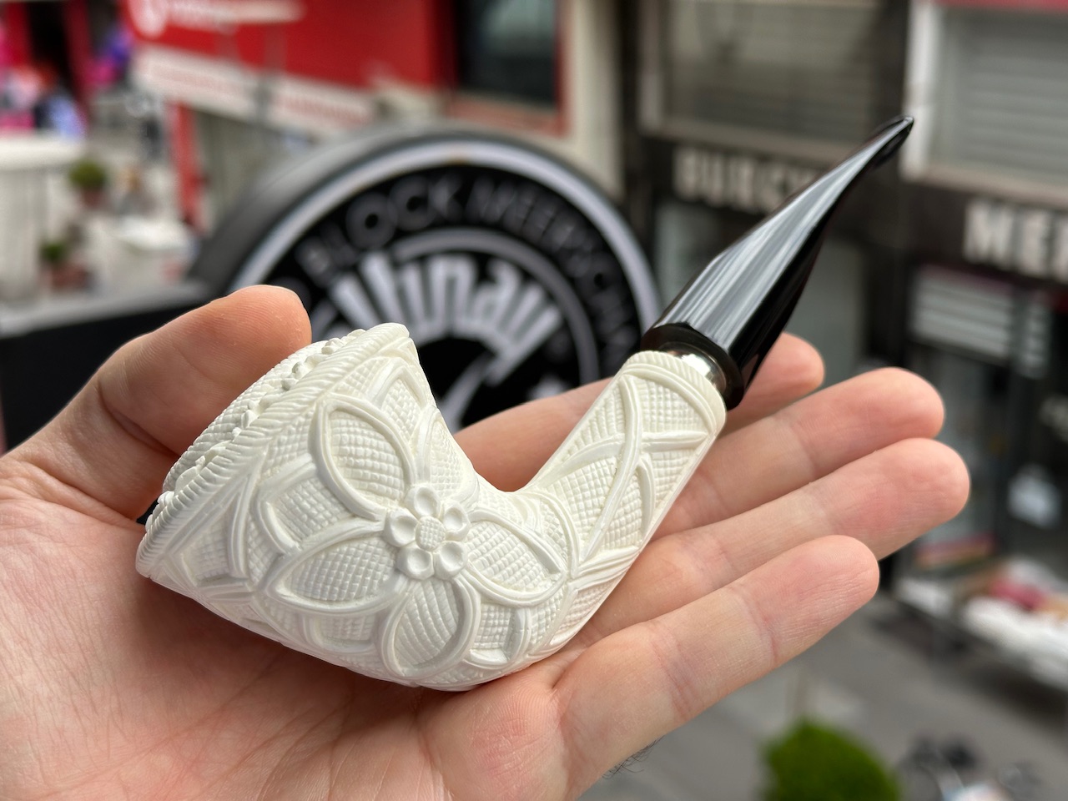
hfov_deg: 39.7
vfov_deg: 30.3
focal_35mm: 48
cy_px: 400
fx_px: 1481
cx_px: 534
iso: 64
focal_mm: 6.86
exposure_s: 1/1433
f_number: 1.78
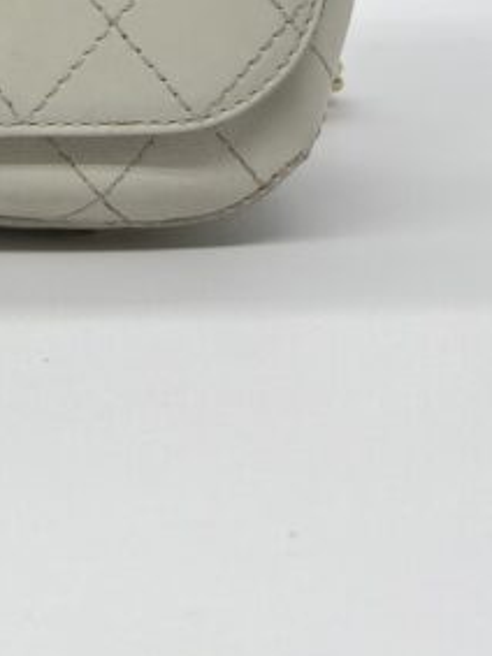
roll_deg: -0.4
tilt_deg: -6.7
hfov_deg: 15.0
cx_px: -155
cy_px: -315
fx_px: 1783
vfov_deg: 18.6
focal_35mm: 94
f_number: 1.5
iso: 40
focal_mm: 5.7
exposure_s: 1/179
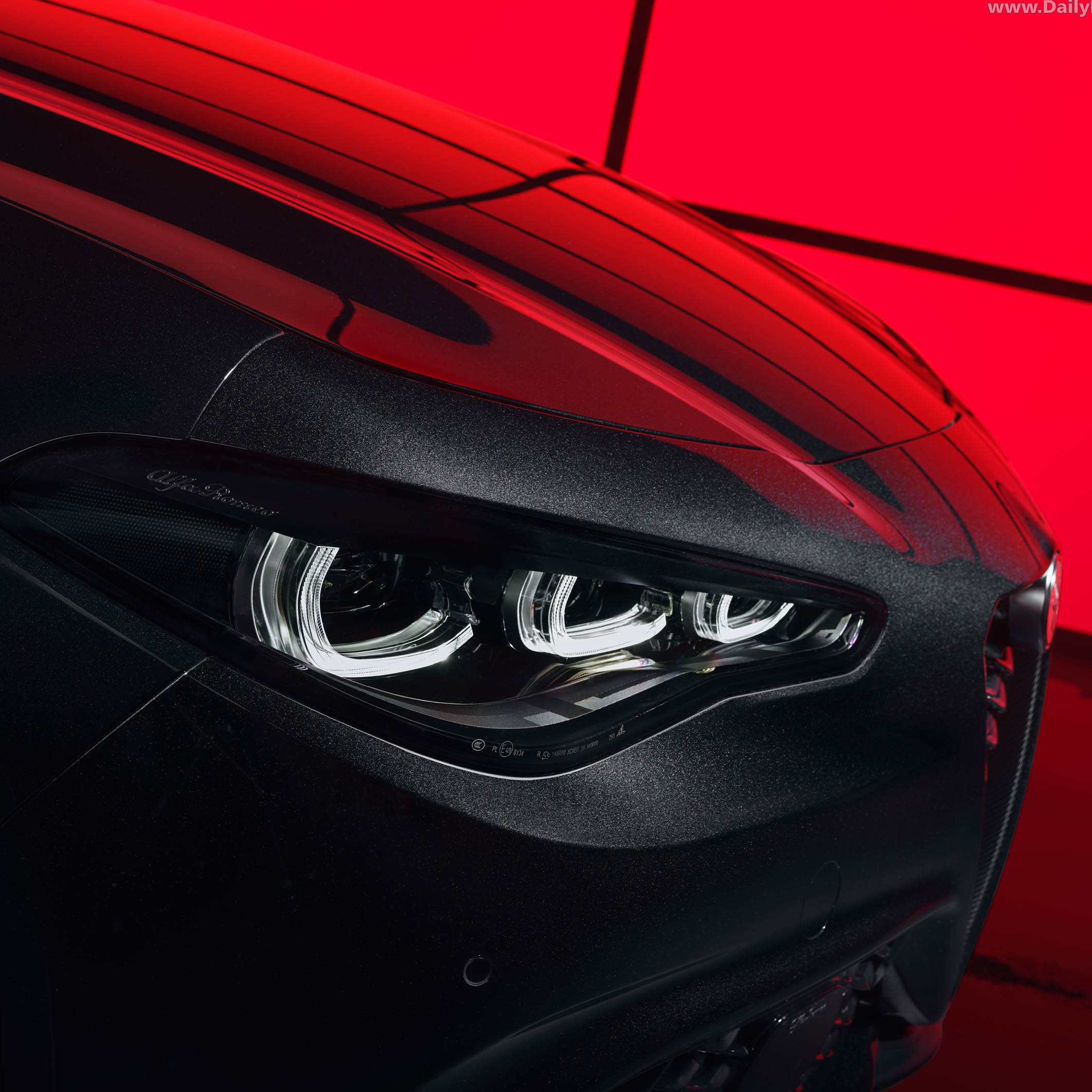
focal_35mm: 61
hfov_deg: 28.1
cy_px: 548
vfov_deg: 28.2
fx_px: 2177
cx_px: 444
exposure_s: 2
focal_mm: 64
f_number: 11
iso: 40
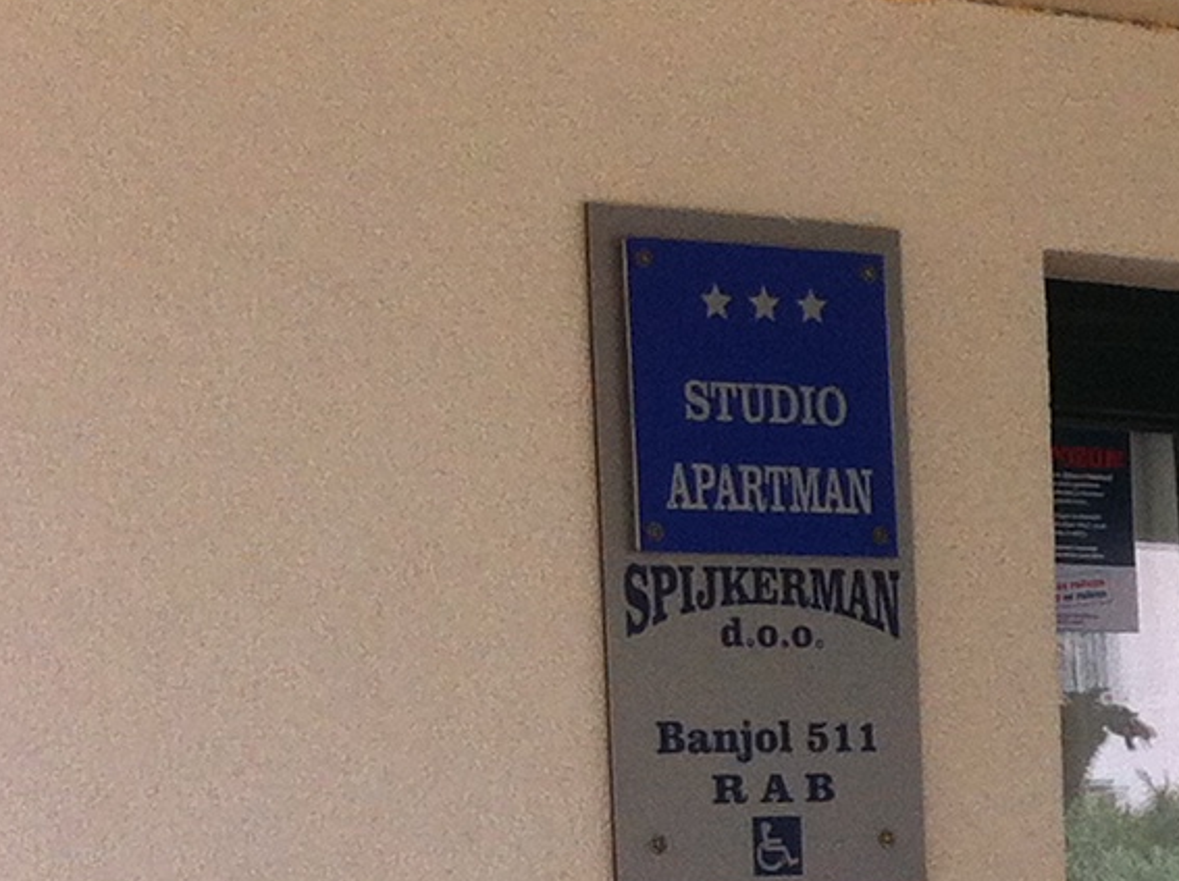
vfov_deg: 9.1
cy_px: 1149
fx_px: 5444
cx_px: 2570
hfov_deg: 10.9
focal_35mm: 160
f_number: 2.8
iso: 80
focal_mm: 3.85
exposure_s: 1/431
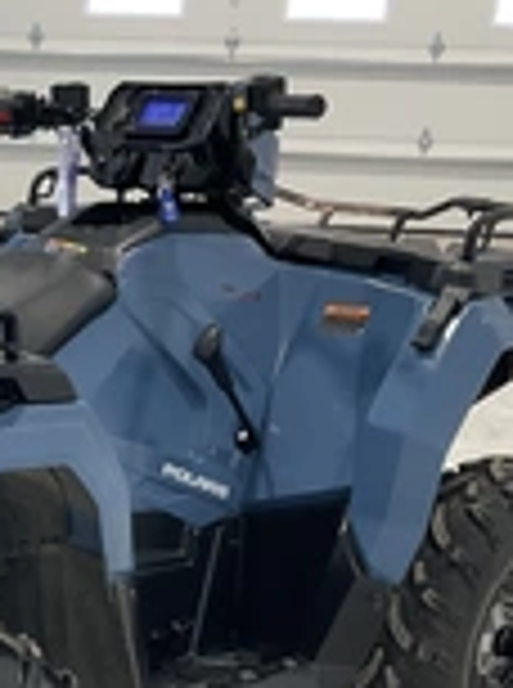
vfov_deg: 25.1
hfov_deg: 18.7
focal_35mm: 76
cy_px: 580
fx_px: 1508
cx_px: -27
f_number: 1.8
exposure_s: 1/91
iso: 64
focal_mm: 3
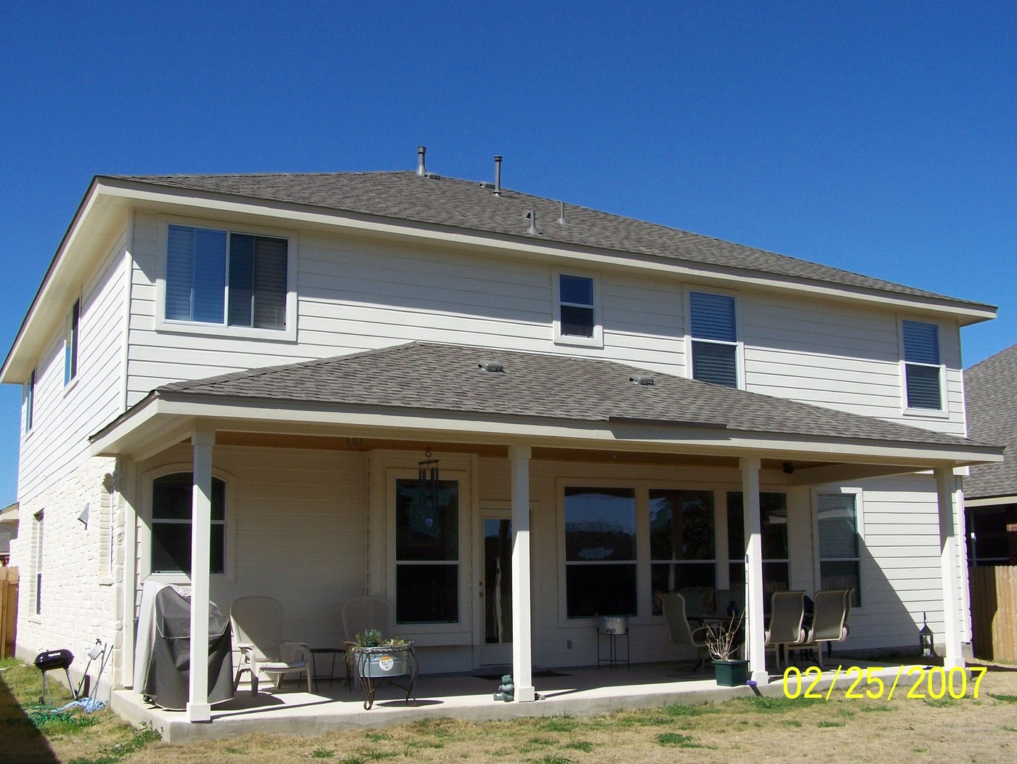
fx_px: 1147
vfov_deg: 36.9
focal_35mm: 39
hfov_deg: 47.8
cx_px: 520
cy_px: 391
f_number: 5.6
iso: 80
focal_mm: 6.3
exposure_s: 1/800
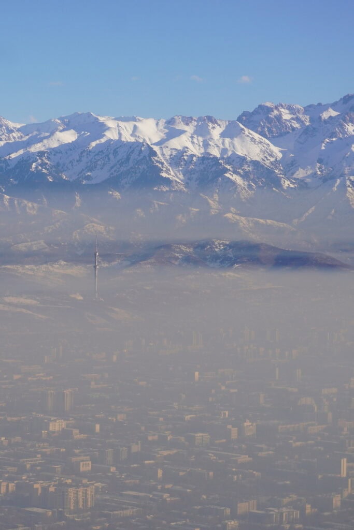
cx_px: 177
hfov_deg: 18.9
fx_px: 1062
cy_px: 265
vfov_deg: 28.1
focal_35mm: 72
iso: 100
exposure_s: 1/400
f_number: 5.6
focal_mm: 48
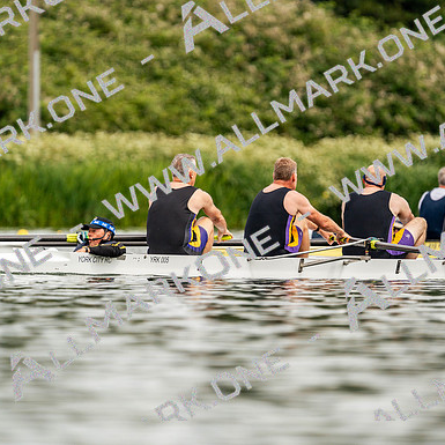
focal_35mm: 769
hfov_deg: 2.3
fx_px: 11184
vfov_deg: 2.3
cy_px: 222
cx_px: 245
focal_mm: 600
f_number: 6.3
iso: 400
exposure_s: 1/2000
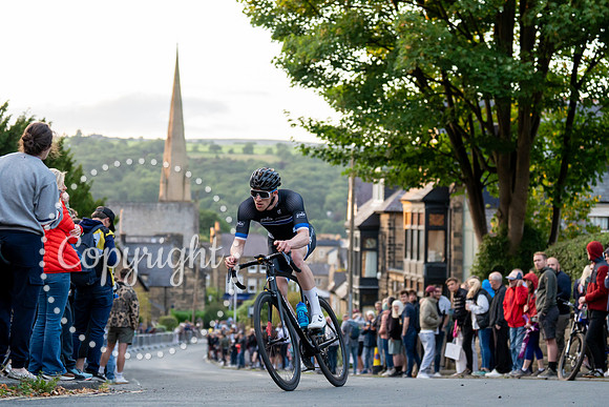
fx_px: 1342
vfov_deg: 17.2
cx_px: 275
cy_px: 184
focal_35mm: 79
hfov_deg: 25.6
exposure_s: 1/1000
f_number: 2.8
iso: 2000
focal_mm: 70
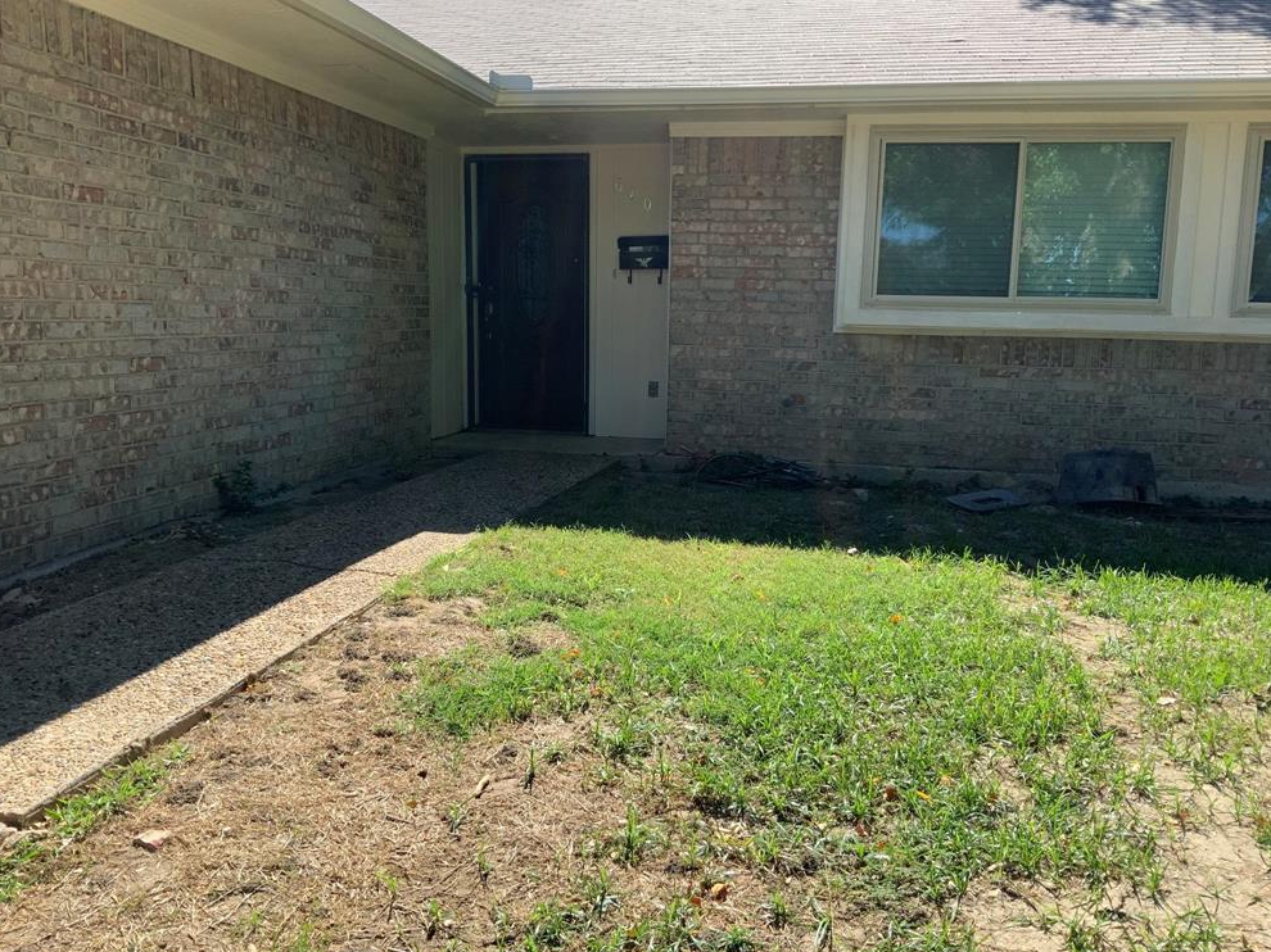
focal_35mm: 30
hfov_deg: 60.0
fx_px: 1101
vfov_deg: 46.8
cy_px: 472
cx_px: 642
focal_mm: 3
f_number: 1.8
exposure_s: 1/719
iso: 16
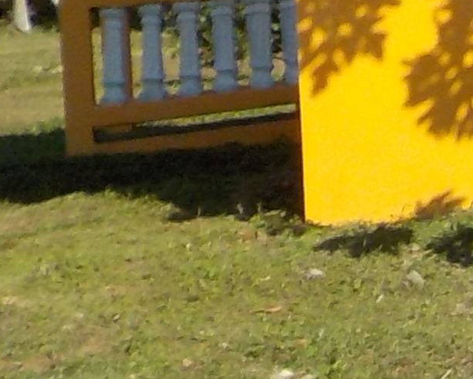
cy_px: 308
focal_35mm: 197
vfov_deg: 7.8
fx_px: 2759
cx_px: 1362
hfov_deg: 8.4
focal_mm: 4.1
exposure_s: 1/1250
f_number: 3.3
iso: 125
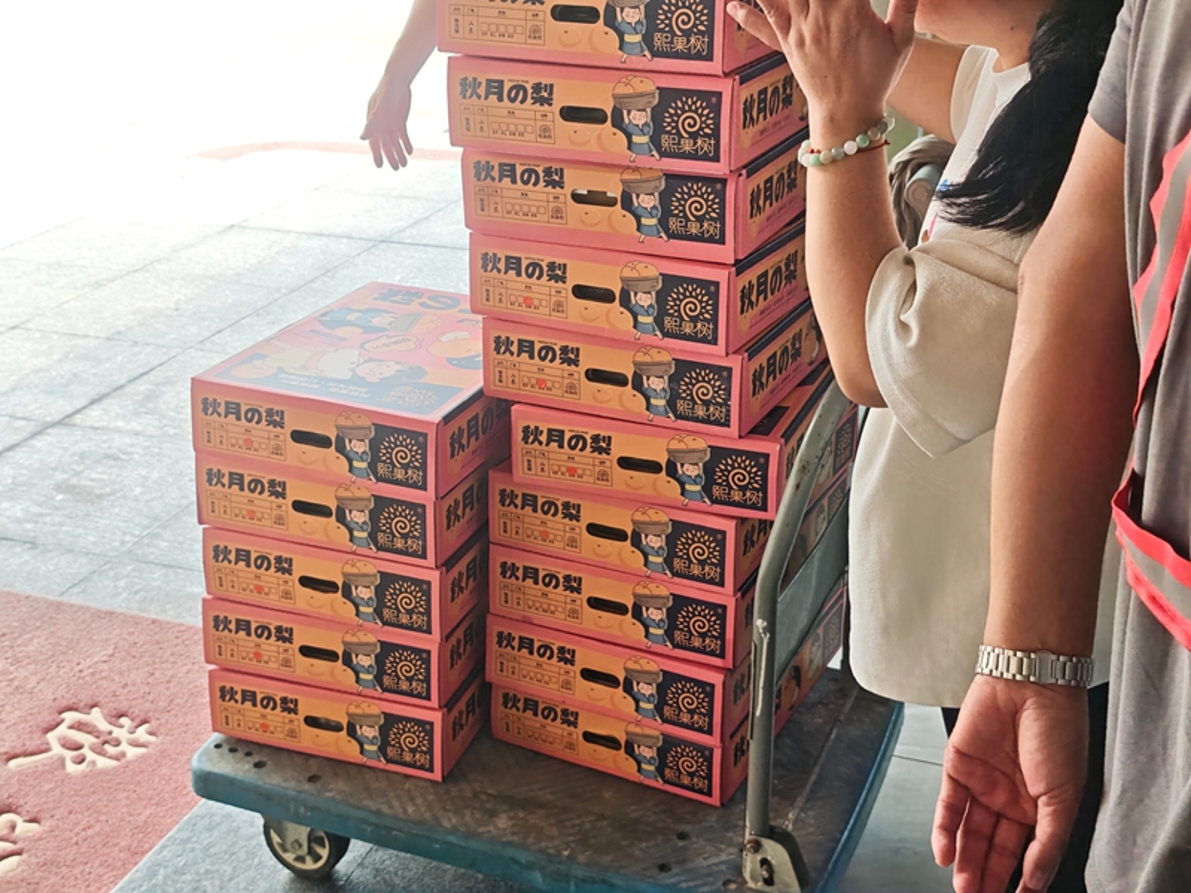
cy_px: 446
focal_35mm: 46
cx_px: 596
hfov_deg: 41.2
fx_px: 1583
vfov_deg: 31.5
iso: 160
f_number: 1.62
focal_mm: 6.55
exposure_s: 1/1047
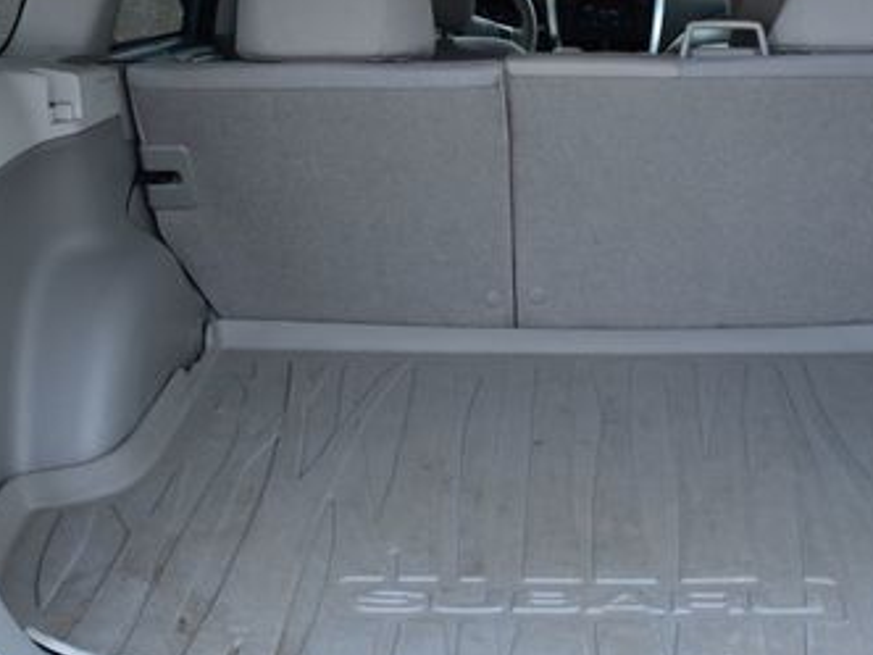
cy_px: 363
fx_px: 1612
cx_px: 576
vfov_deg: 22.9
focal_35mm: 64
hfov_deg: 30.1
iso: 400
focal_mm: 23
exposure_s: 1/125
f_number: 9
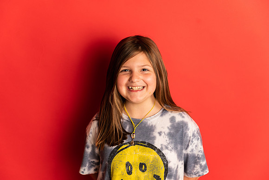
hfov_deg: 38.2
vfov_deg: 26.0
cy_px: 90
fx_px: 389
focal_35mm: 52
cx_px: 134
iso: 100
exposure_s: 1/160
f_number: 4
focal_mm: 52
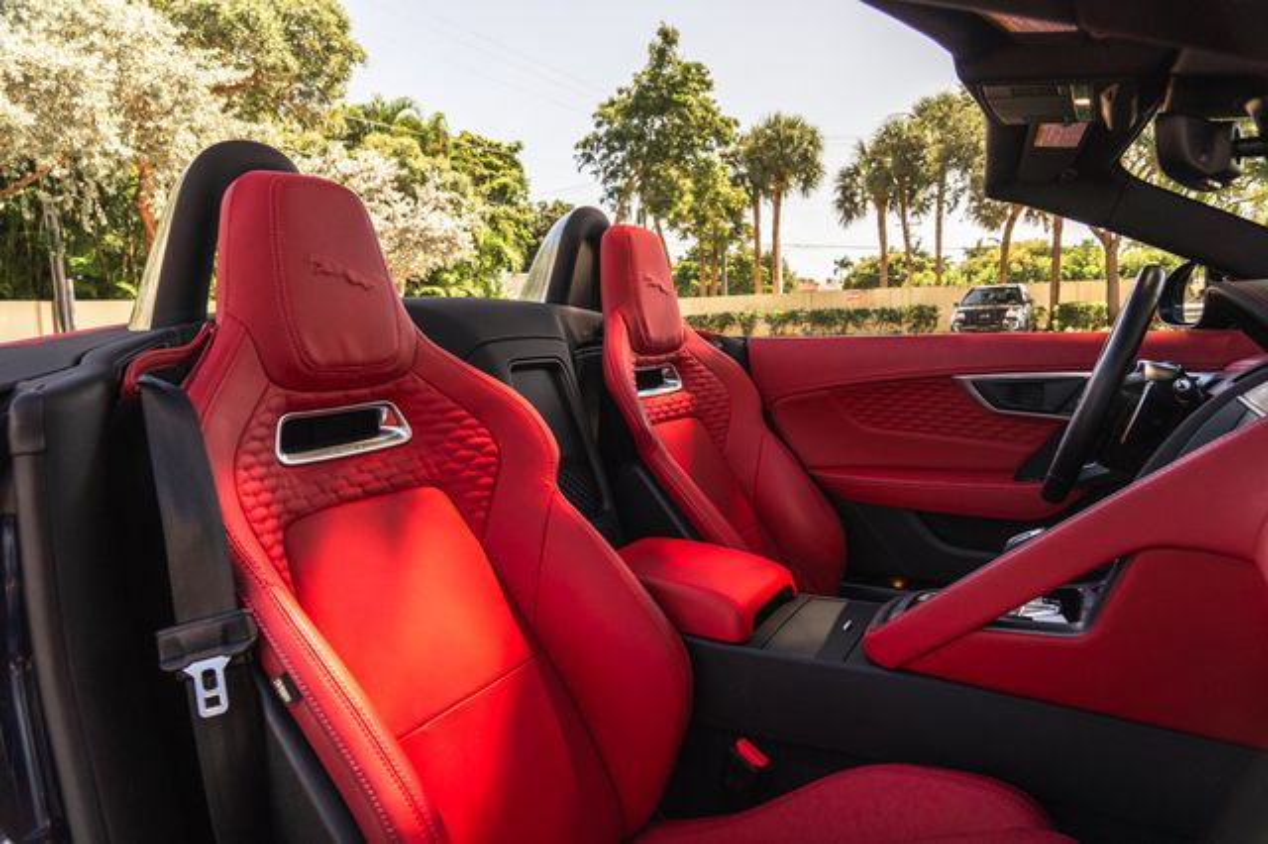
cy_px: 422
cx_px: 634
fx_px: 845
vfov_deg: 53.1
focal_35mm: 24
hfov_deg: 73.8
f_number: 7.1
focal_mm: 24
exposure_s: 1/160
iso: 640
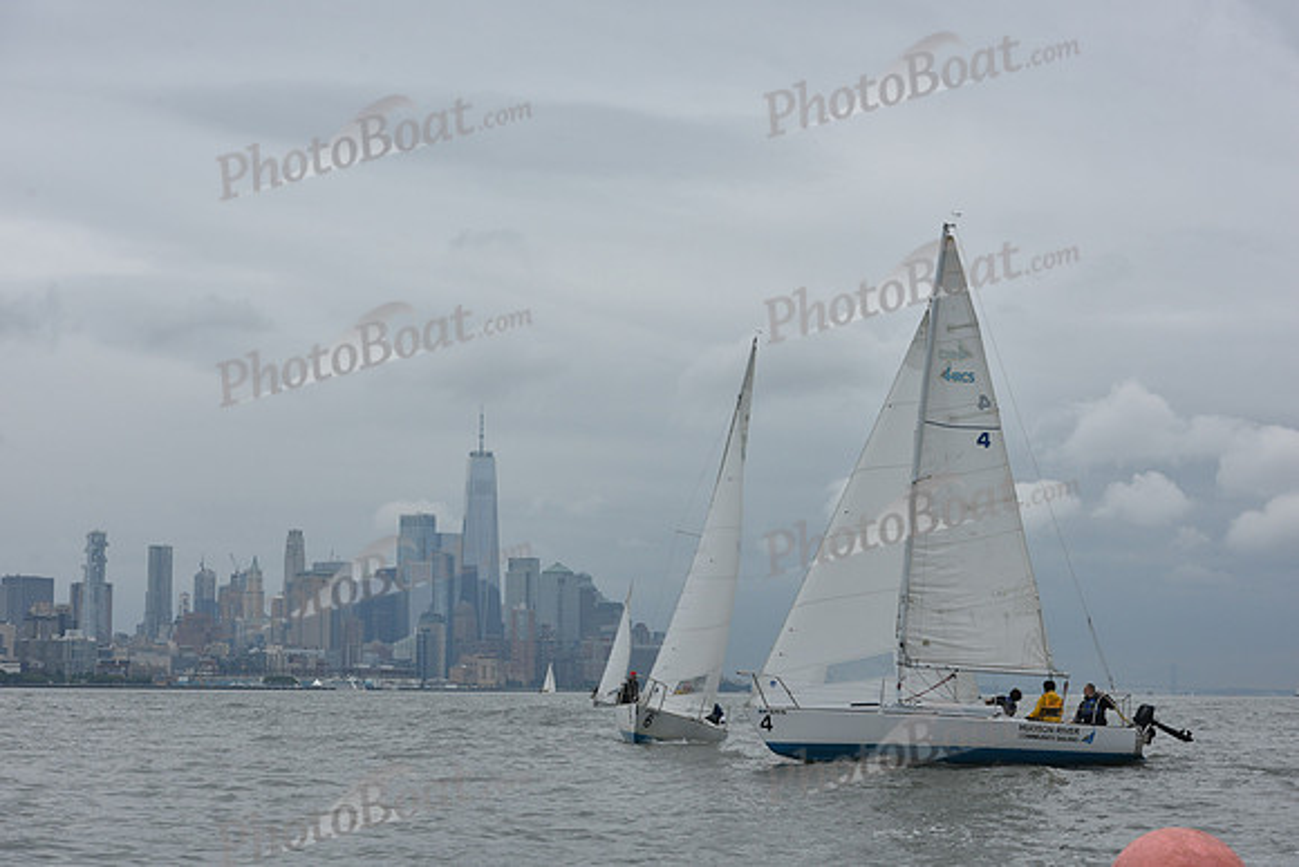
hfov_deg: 28.8
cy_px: 434
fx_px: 2526
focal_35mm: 70
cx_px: 650
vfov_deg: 19.5
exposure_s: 1/800
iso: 400
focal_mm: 70
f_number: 9
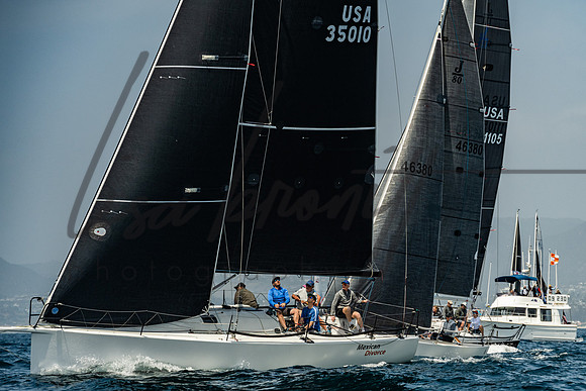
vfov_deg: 8.5
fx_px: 2620
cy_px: 232
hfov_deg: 12.8
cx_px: 353
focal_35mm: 161
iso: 320
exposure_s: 1/1250
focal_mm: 130
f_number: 6.3
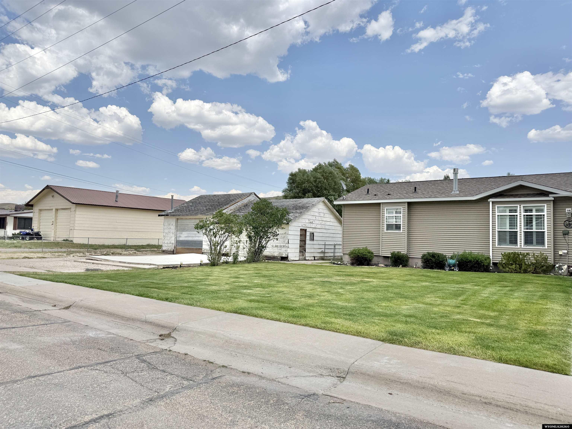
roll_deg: -1.7
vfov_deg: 56.8
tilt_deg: +3.5
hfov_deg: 71.6
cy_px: 214
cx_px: 286
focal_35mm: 24
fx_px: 397
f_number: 1.78
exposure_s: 1/5714
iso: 80
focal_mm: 6.76
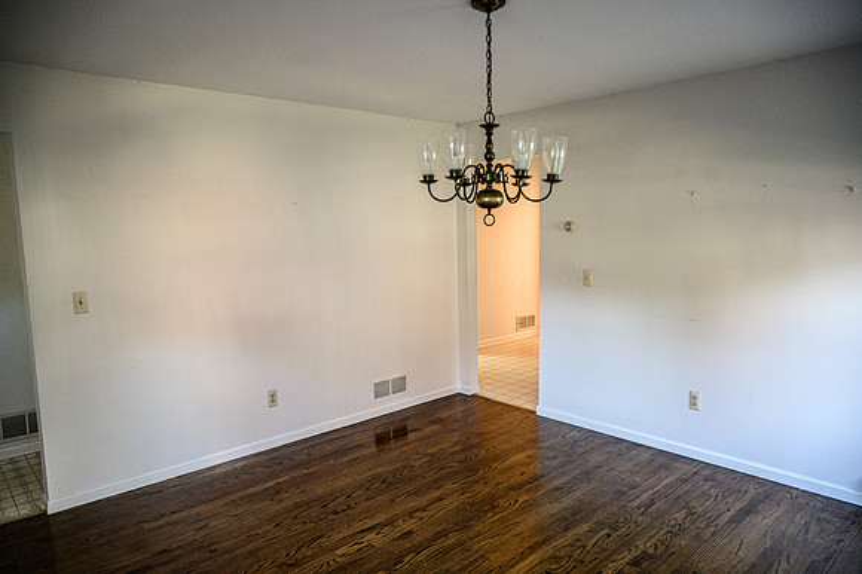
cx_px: 431
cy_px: 287
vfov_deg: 53.1
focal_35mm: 24
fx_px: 574
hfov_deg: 73.8
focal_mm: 24
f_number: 4
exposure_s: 1/80
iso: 3200
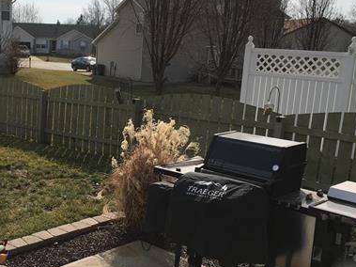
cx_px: 74
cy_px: 143
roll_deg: -2.1
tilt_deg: -12.7
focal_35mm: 49
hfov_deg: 37.6
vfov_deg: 29.7
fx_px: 504
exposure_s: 1/2079
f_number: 2.2
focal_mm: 4.15
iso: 25
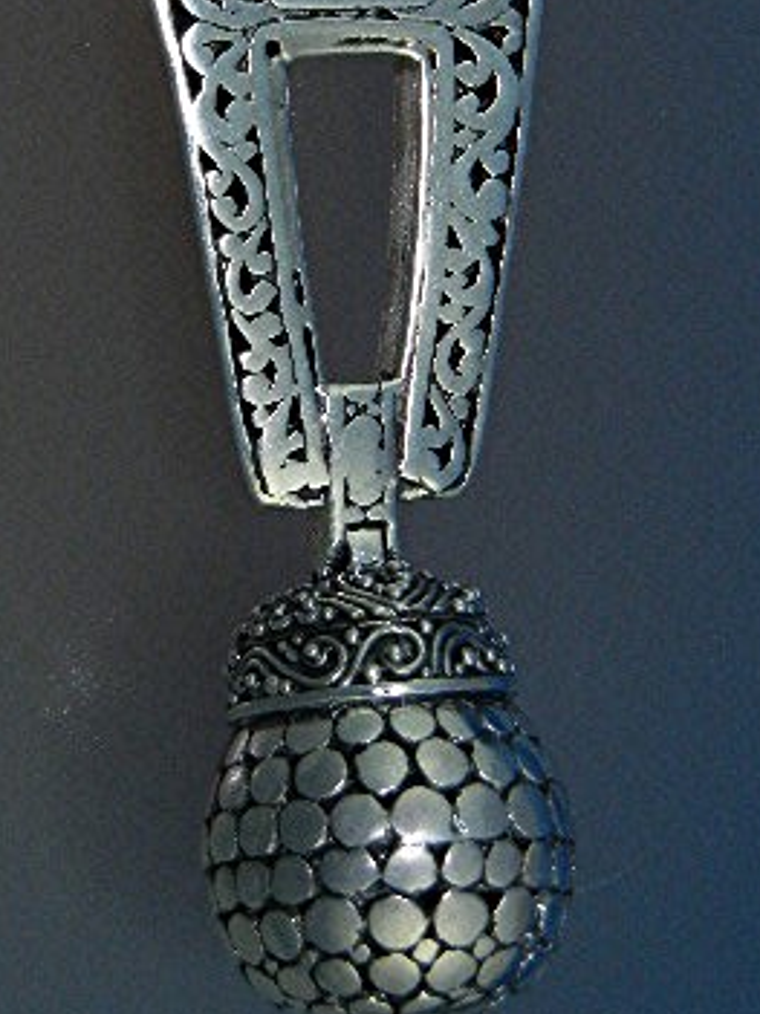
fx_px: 3632
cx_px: 390
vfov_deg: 15.8
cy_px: 199
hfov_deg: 11.9
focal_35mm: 124
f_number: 8.2
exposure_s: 1/30
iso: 376
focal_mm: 12.2
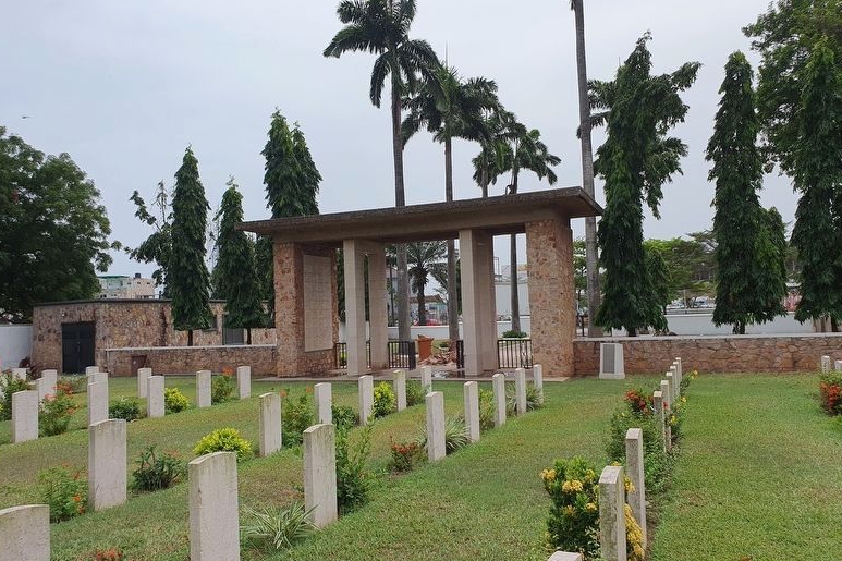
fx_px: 655
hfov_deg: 65.5
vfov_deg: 46.4
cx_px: 411
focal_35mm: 28
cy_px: 270
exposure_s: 1/1744
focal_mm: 4.32
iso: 50
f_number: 2.4
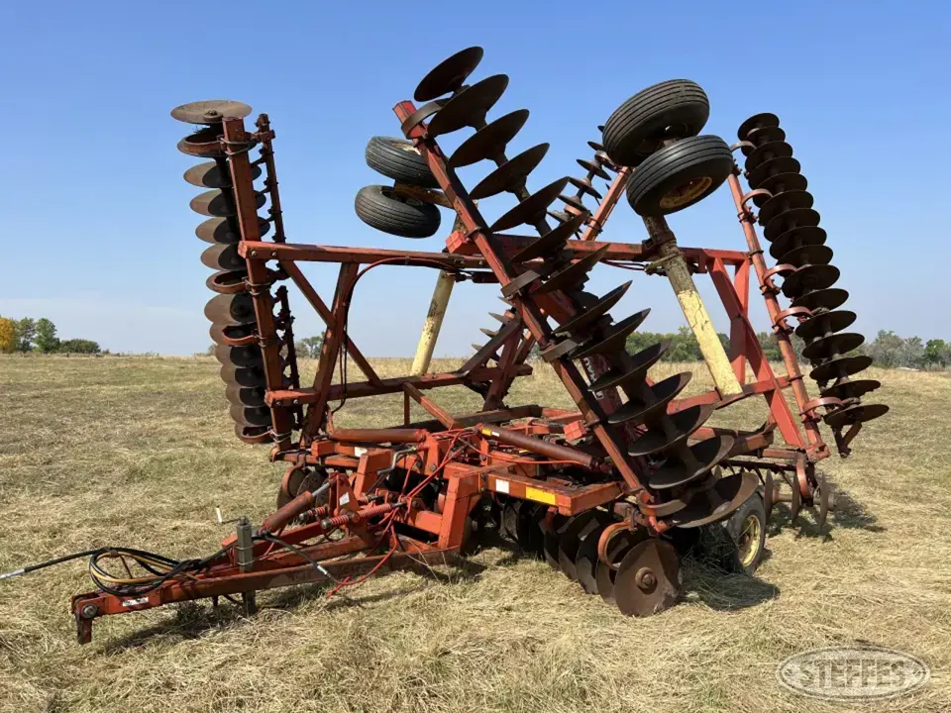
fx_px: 714
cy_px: 356
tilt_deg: +0.8
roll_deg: +3.4
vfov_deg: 53.1
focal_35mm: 26
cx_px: 476
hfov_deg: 67.3
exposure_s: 1/3460
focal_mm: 5.7
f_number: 1.5
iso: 50
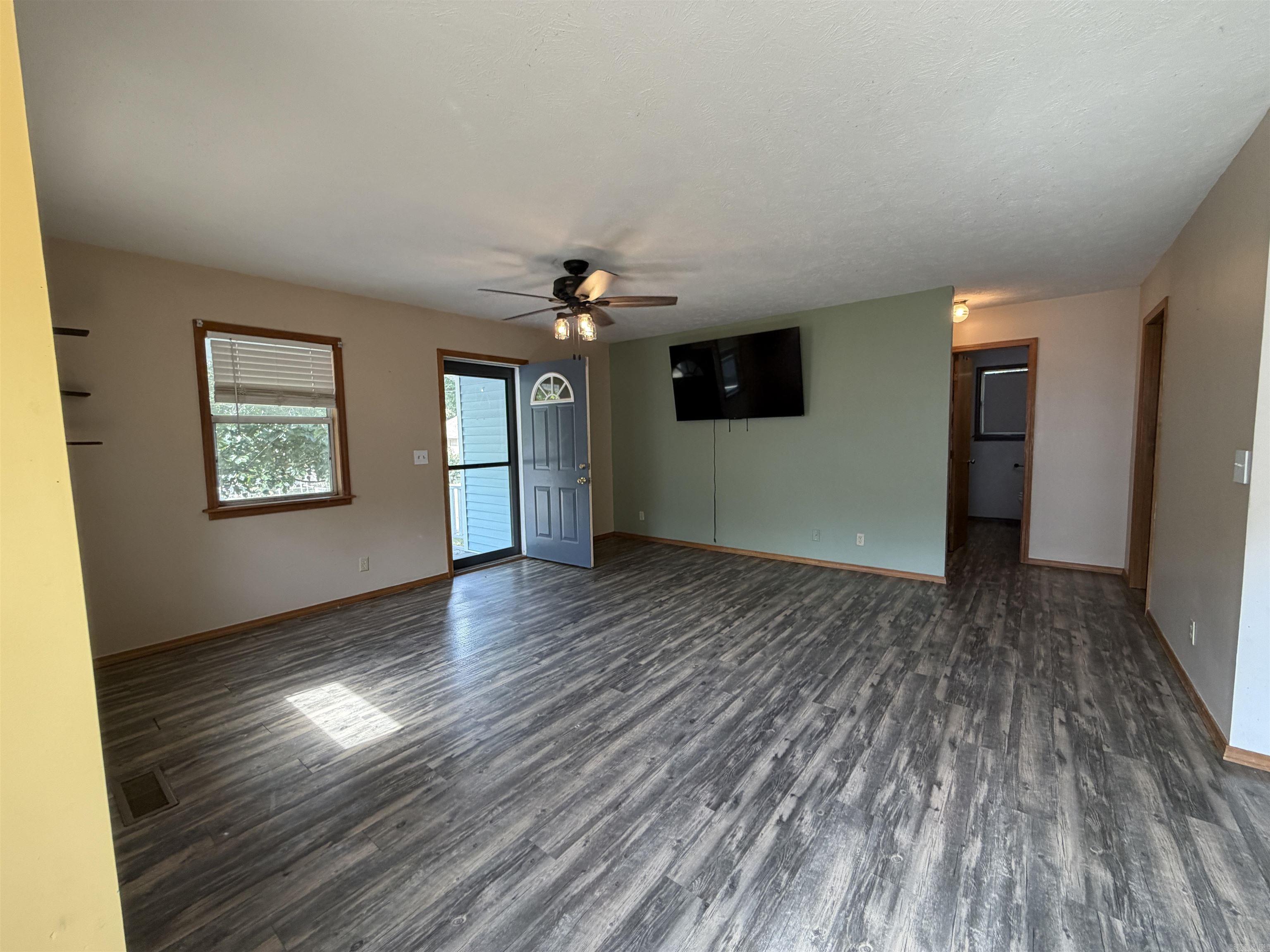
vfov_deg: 85.7
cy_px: 476
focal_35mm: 14
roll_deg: +1.4
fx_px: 514
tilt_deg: -4.0
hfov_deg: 102.1
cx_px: 635
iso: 160
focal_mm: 2.22
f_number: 2.2
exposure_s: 1/121
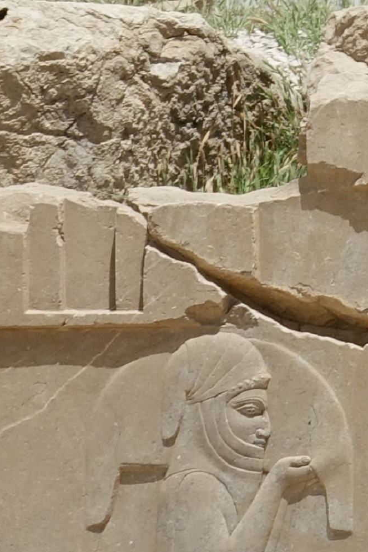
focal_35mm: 507
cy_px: -347
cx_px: 859
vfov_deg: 4.0
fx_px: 7771
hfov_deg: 2.7
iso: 100
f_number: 8
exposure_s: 1/200
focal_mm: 36.72
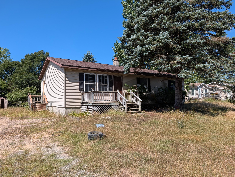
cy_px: 88
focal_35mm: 24
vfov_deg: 56.9
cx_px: 118
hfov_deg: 71.5
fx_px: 163
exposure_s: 1/897
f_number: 1.68
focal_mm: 6.9
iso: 21
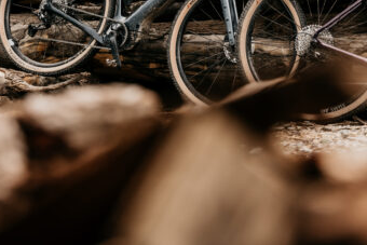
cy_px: -42
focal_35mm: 87
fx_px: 887
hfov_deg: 23.2
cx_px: 272
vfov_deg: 15.2
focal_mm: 37
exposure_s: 1/400
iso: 320
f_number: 4
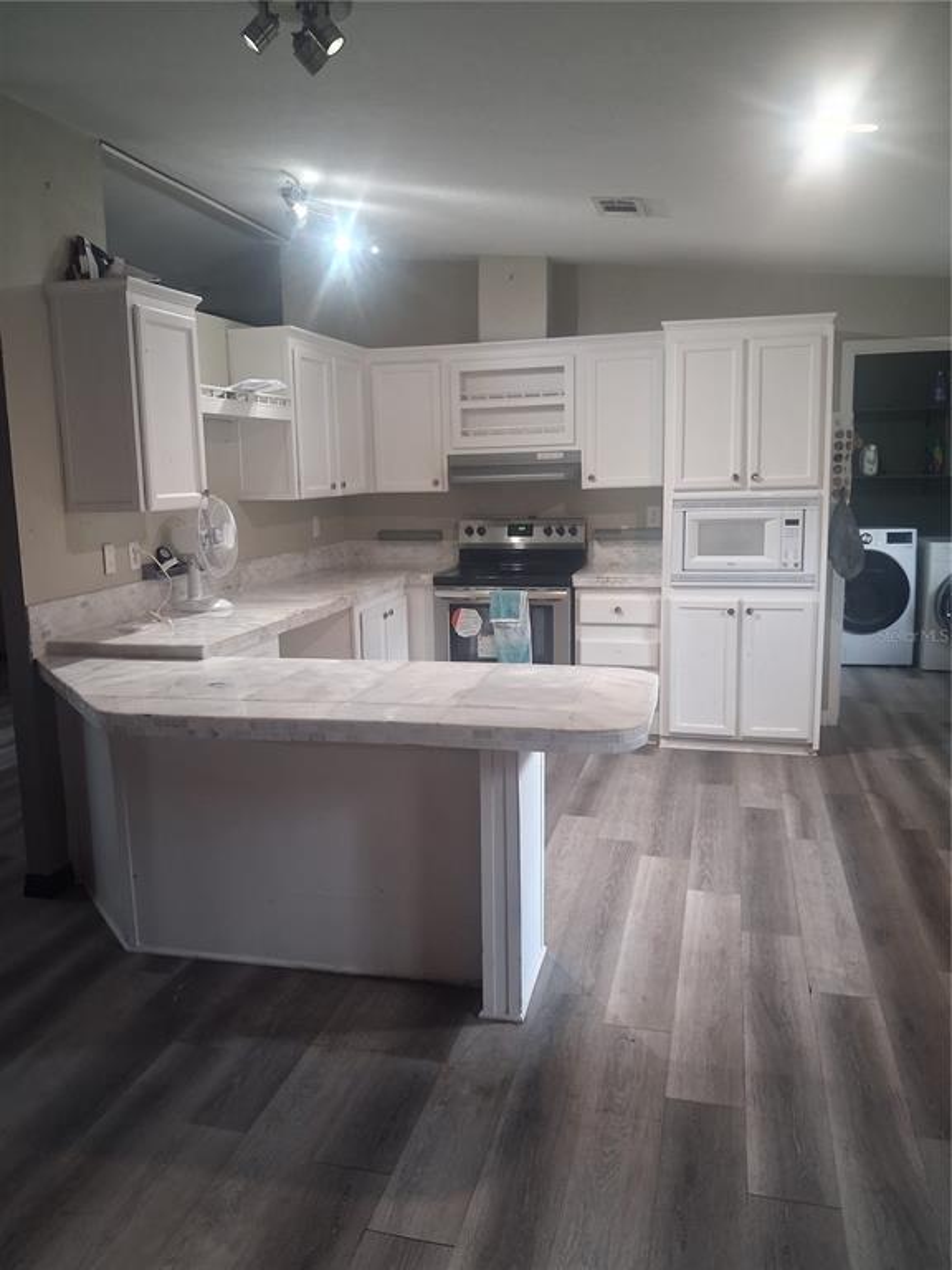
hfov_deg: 51.4
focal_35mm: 27
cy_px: 635
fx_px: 990
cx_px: 476
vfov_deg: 65.3
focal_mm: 4
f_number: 1.8
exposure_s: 1/50
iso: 500
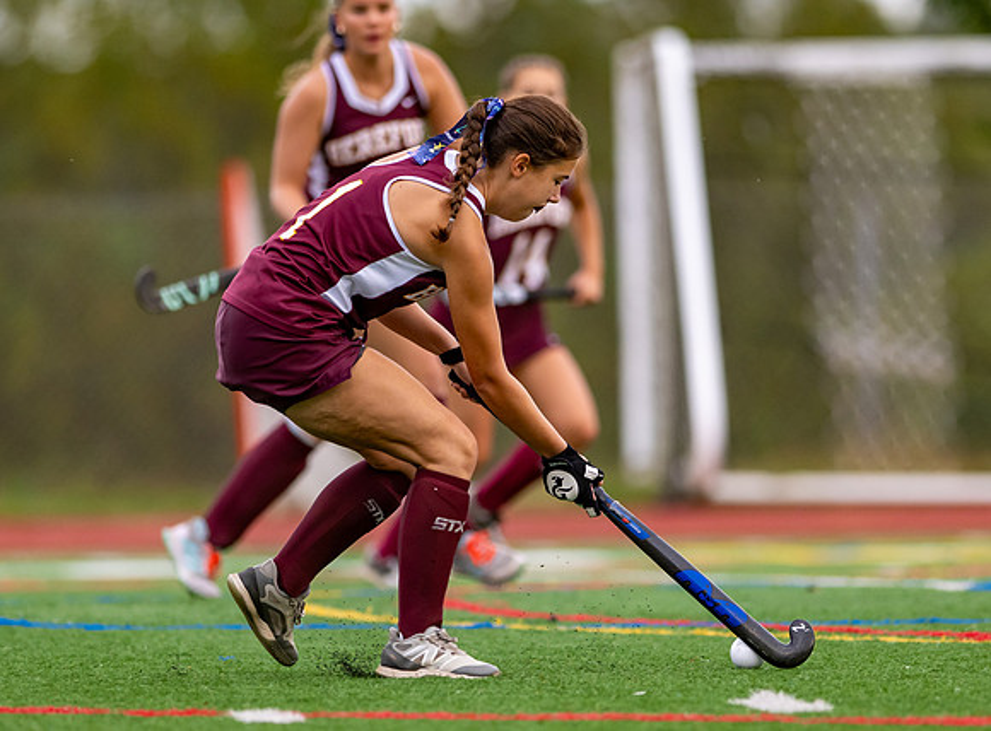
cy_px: 401
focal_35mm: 489
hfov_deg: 4.1
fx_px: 13931
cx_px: 460
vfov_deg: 3.0
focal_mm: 300
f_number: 2.8
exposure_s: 1/1000
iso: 640
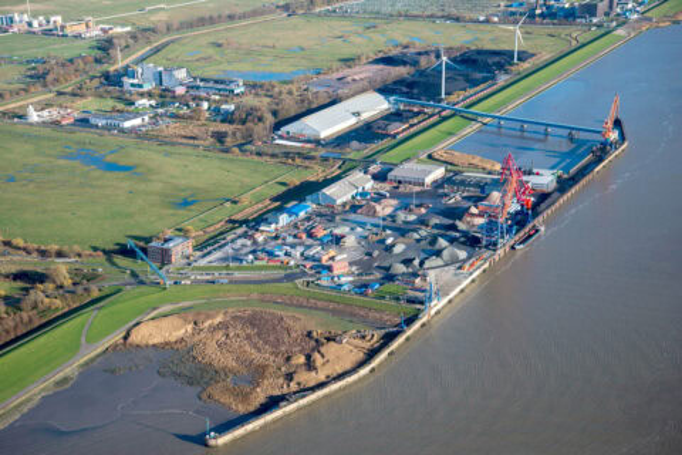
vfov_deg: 21.9
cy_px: 228
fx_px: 1174
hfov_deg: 32.4
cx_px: 341
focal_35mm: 62
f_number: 7.1
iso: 640
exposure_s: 1/1250
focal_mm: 62
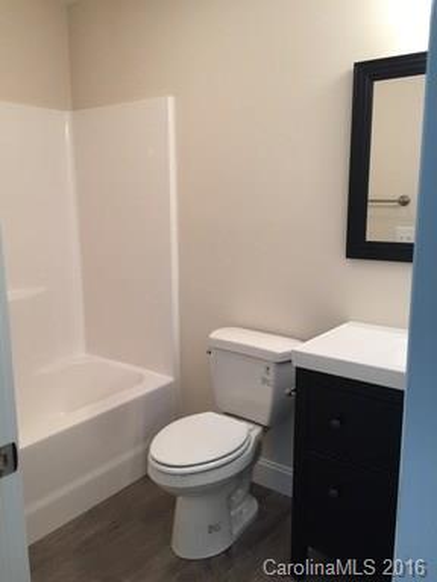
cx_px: 218
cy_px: 291
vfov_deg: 61.7
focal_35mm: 29
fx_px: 488
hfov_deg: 48.2
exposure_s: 1/30
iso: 50
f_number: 2.2
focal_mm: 4.15
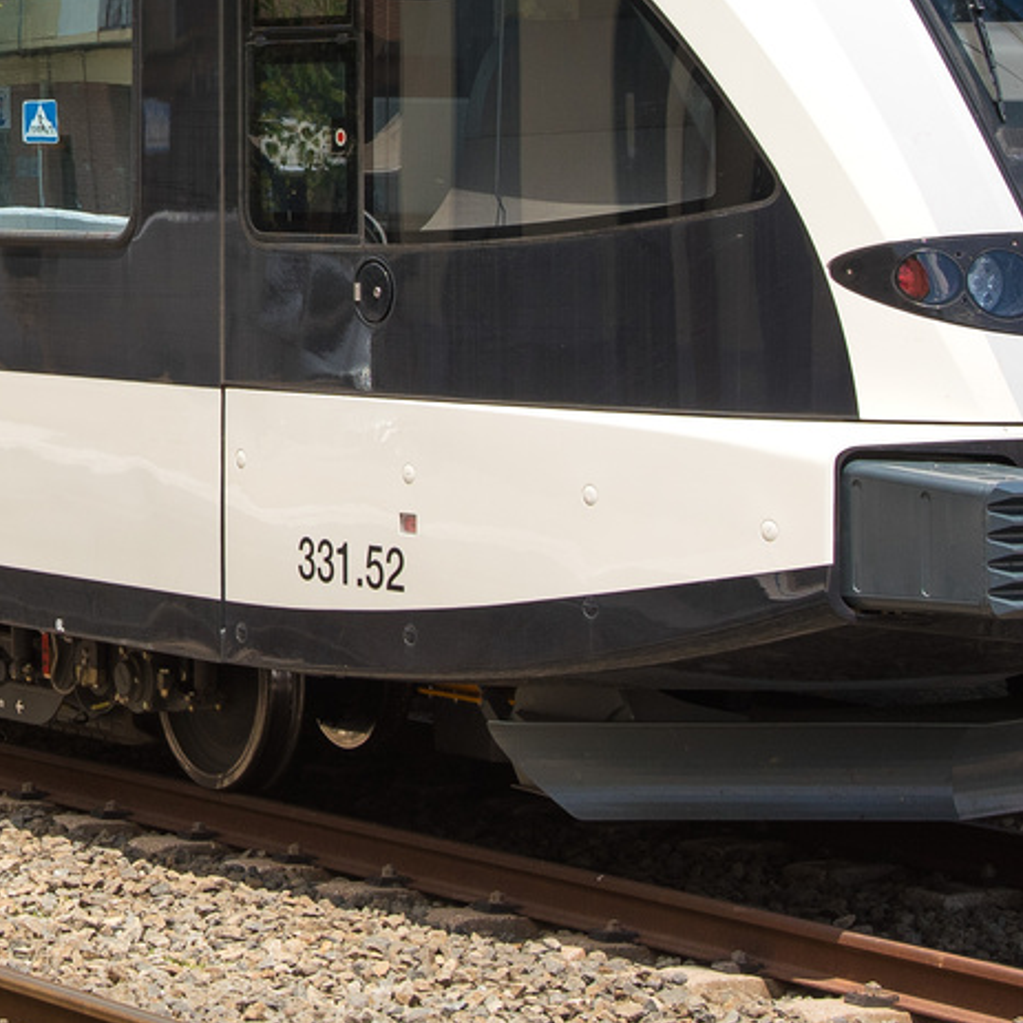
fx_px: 5182
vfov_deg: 11.2
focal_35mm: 155
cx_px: -232
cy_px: -8
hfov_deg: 11.0
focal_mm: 44
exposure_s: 1/500
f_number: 8
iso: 125
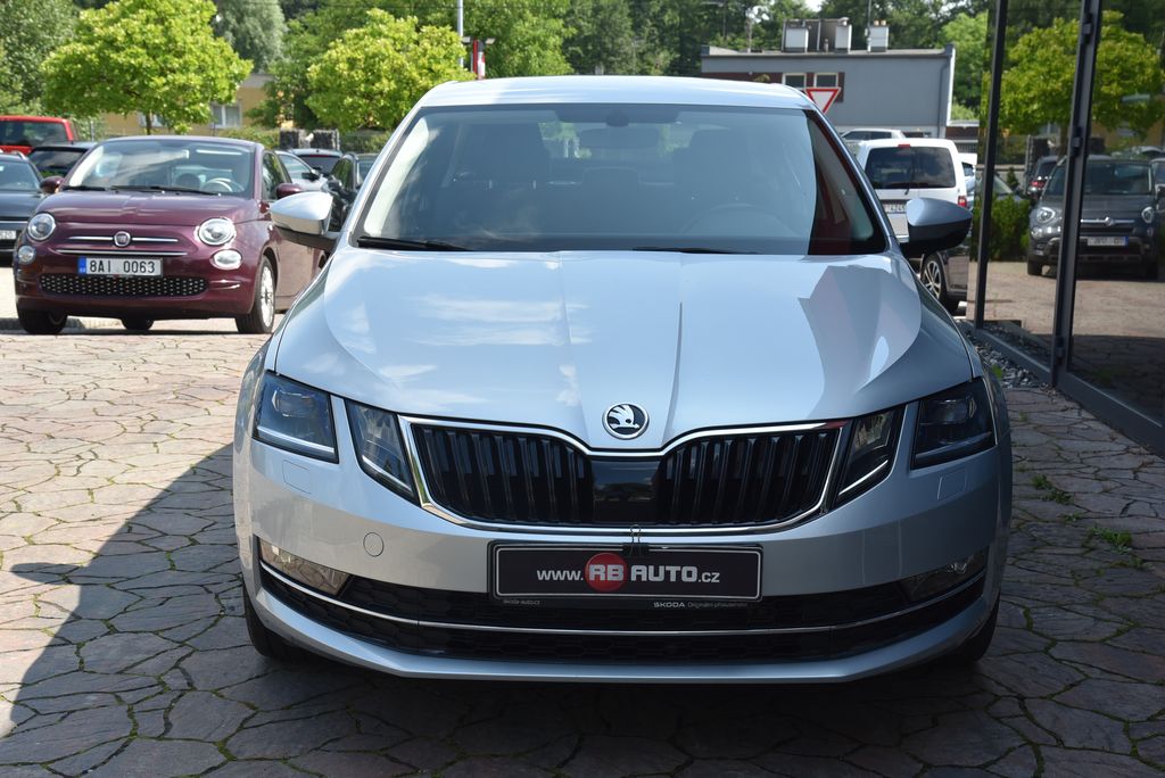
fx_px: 1619
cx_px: 582
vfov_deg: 27.0
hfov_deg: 39.6
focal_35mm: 50
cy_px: 389
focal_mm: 50
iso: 500
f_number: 9
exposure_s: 1/320
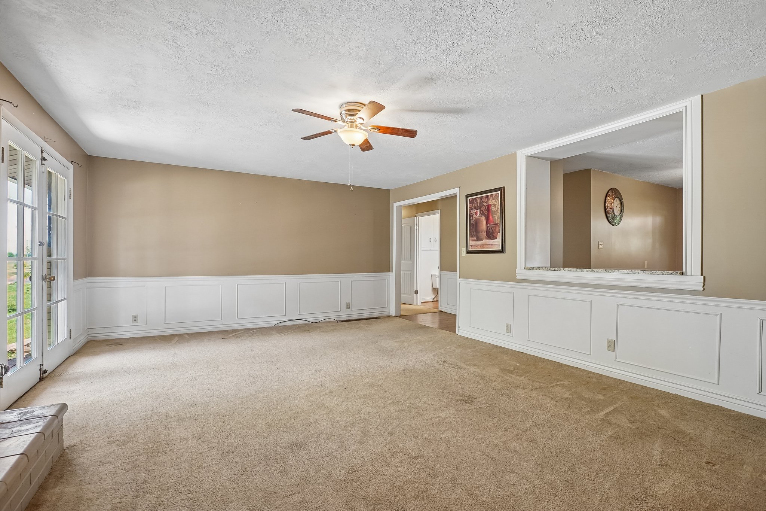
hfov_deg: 96.7
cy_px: 256
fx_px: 340
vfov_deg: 73.7
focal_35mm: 16
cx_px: 383
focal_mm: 16
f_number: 8
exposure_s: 1/6
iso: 400
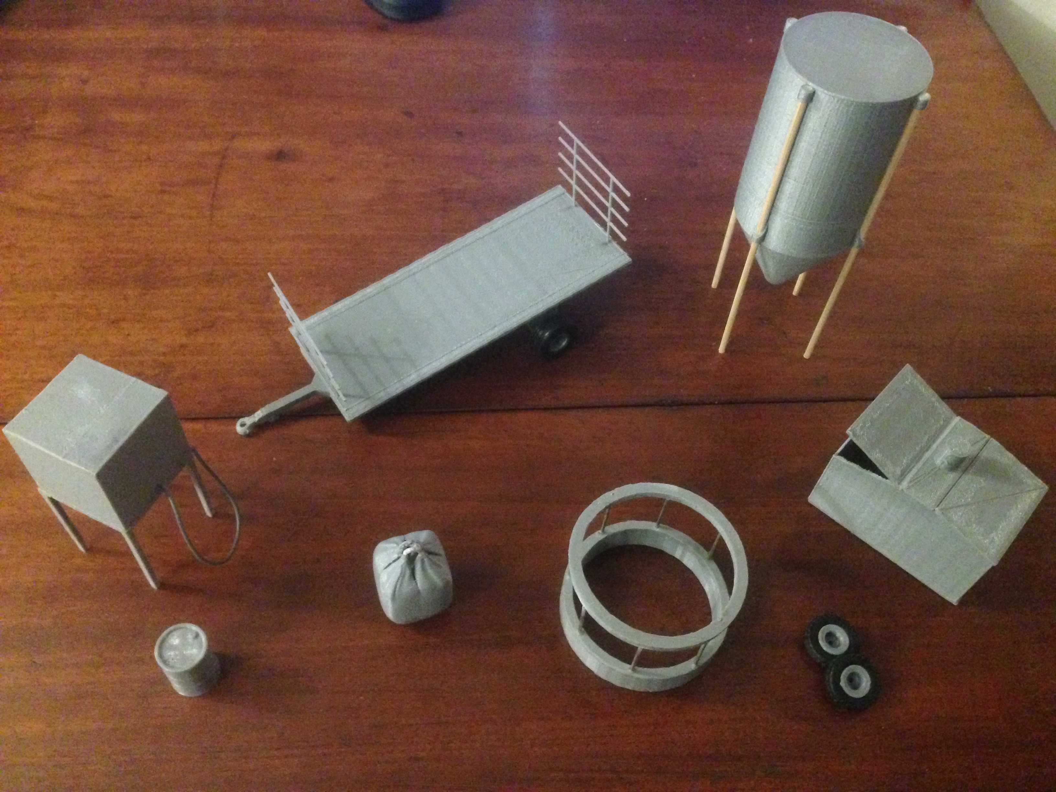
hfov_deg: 55.4
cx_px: 528
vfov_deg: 42.9
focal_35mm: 33
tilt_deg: -53.5
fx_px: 1007
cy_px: 396
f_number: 2.4
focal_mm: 4.12
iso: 800
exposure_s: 1/15
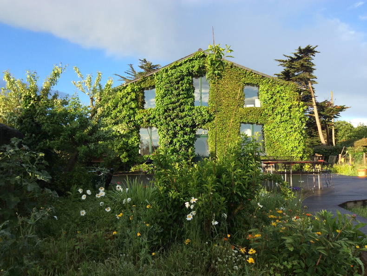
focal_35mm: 33
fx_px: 350
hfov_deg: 55.3
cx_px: 184
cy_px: 138
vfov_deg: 43.0
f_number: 2.4
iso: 32
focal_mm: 3.3
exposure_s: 1/376
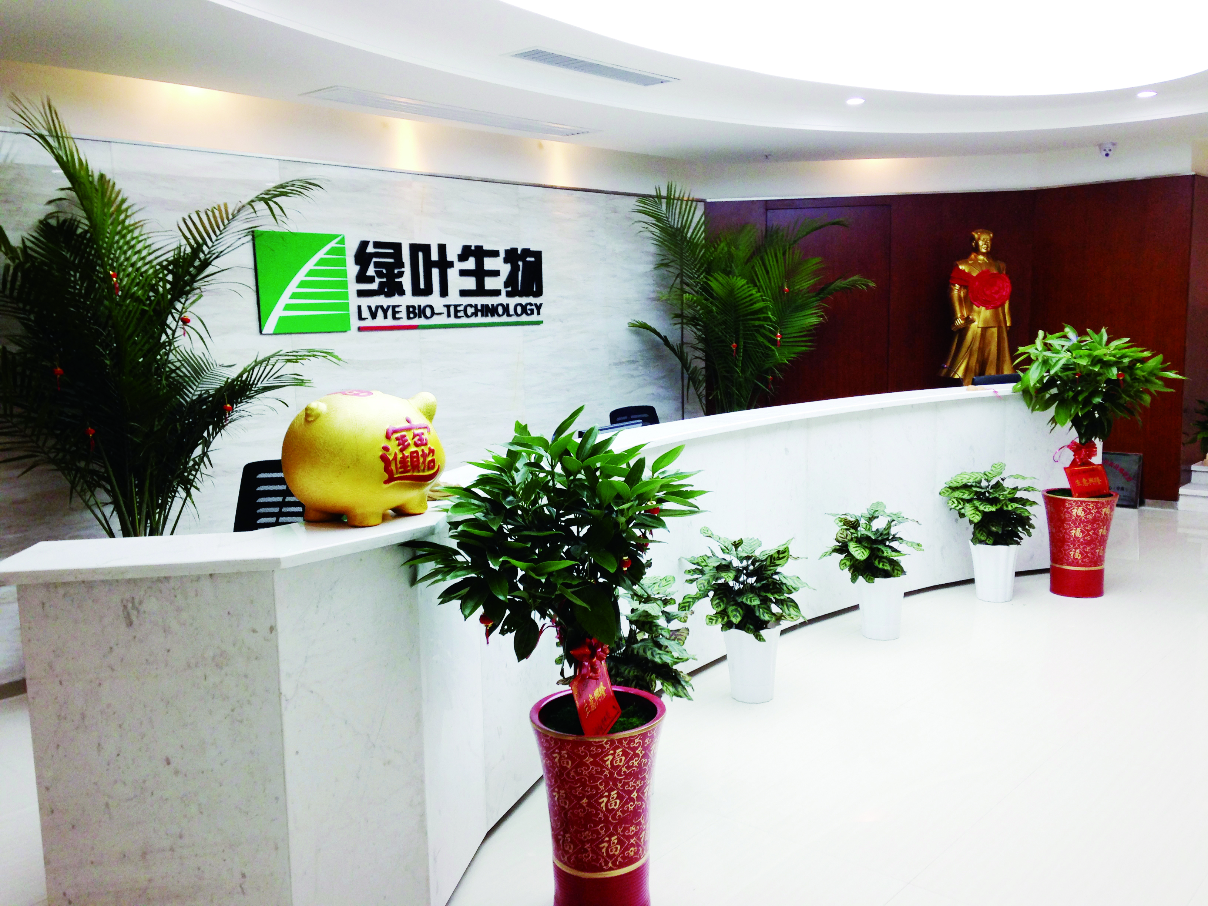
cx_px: 604
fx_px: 1152
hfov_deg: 55.4
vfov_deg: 42.9
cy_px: 453
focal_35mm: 33
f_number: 2.4
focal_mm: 4.12
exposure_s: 1/40
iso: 50
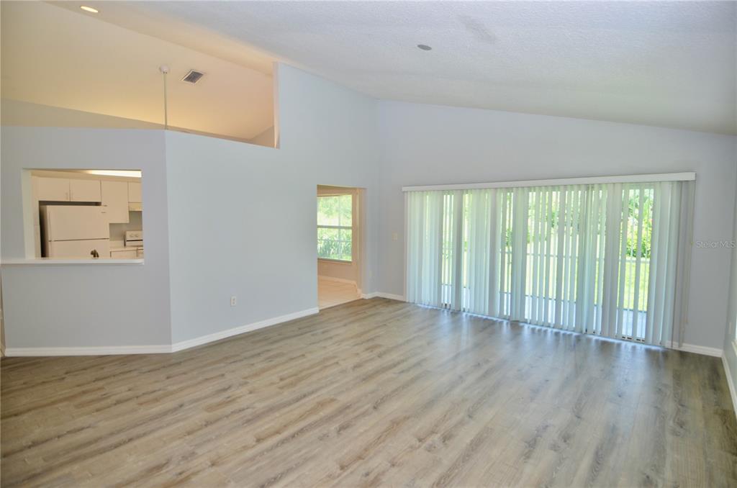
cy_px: 244
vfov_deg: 67.1
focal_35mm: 18
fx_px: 368
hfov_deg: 90.1
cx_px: 368
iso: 200
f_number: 4.5
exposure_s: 1/80
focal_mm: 12
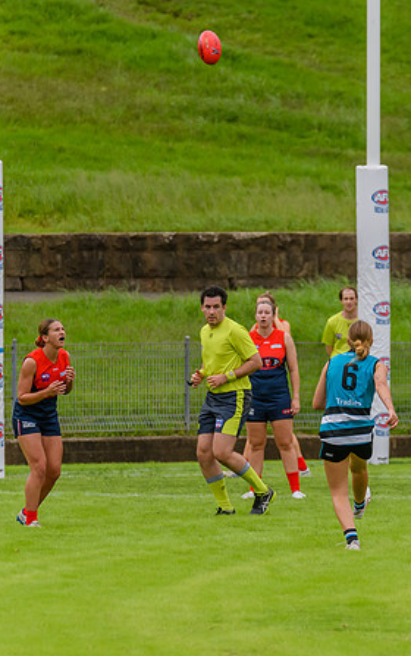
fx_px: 9984
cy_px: 357
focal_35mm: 558
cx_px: 317
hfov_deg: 2.4
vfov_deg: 3.8
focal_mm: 330
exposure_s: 1/1600
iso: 800
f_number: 6.3
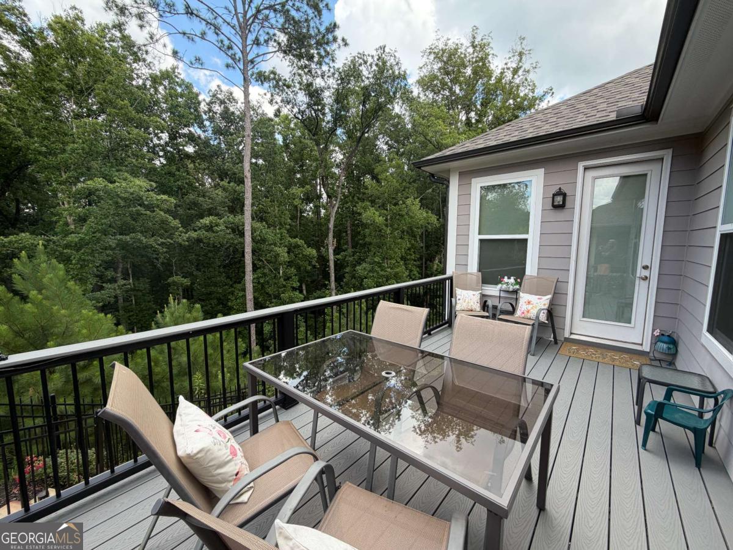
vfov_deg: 85.7
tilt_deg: -6.3
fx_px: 296
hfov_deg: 102.1
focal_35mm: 14
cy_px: 275
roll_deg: +0.5
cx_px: 366
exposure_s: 1/293
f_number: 2.2
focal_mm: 2.22
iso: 50
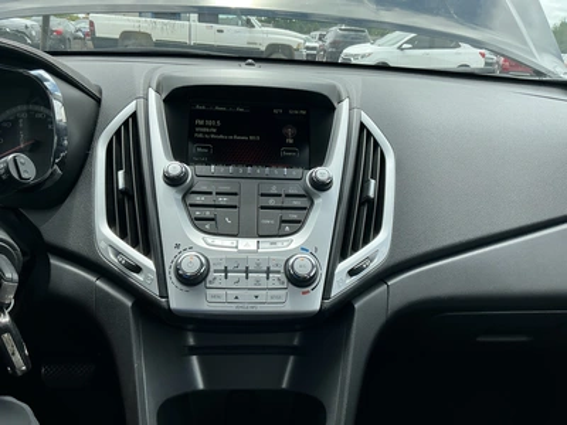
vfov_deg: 49.7
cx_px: 284
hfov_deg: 63.4
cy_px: 212
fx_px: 459
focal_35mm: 28
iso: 25
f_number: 1.8
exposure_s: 1/500
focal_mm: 3
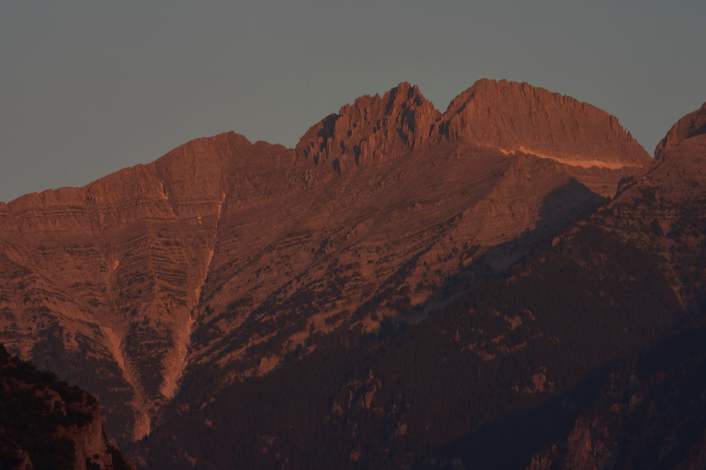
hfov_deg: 5.2
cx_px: 353
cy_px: 235
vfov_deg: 3.4
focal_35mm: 400
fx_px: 7841
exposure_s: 1/15
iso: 50
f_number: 13
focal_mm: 400
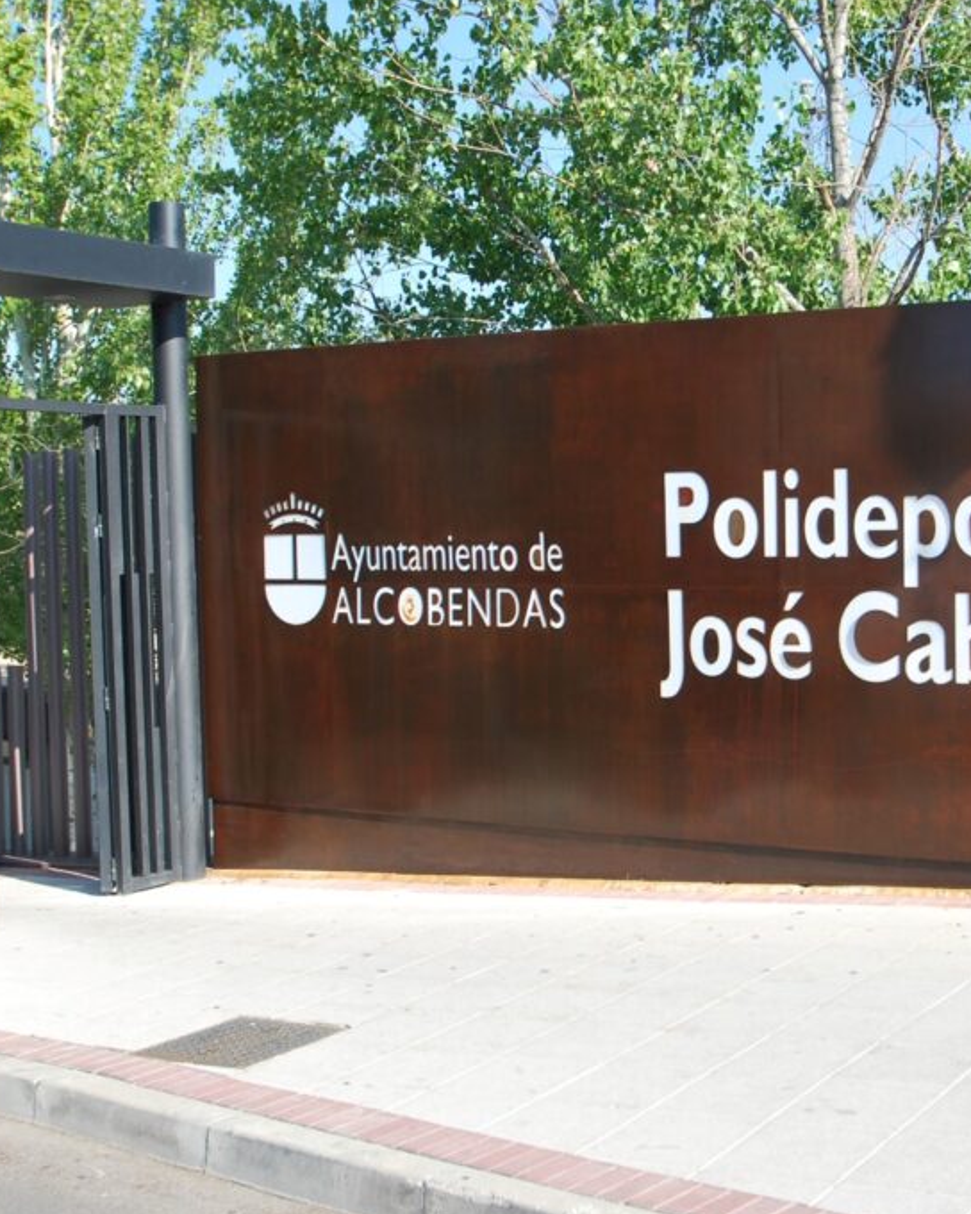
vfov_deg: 36.7
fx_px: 1832
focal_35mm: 51
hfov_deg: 29.3
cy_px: 608
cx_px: 719
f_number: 6.3
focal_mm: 24
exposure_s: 1/160
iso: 100
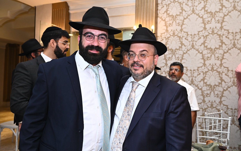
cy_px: 70
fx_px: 197
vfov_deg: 41.8
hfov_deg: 62.9
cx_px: 122
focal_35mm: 30
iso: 1250
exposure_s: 1/200
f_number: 5
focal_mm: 29
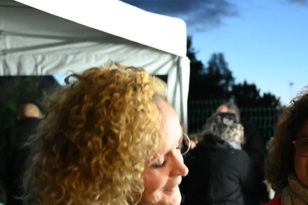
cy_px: 167
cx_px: 292
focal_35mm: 77
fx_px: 658
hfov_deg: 25.3
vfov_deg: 17.5
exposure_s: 1/60
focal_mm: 35
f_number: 4
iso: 18000
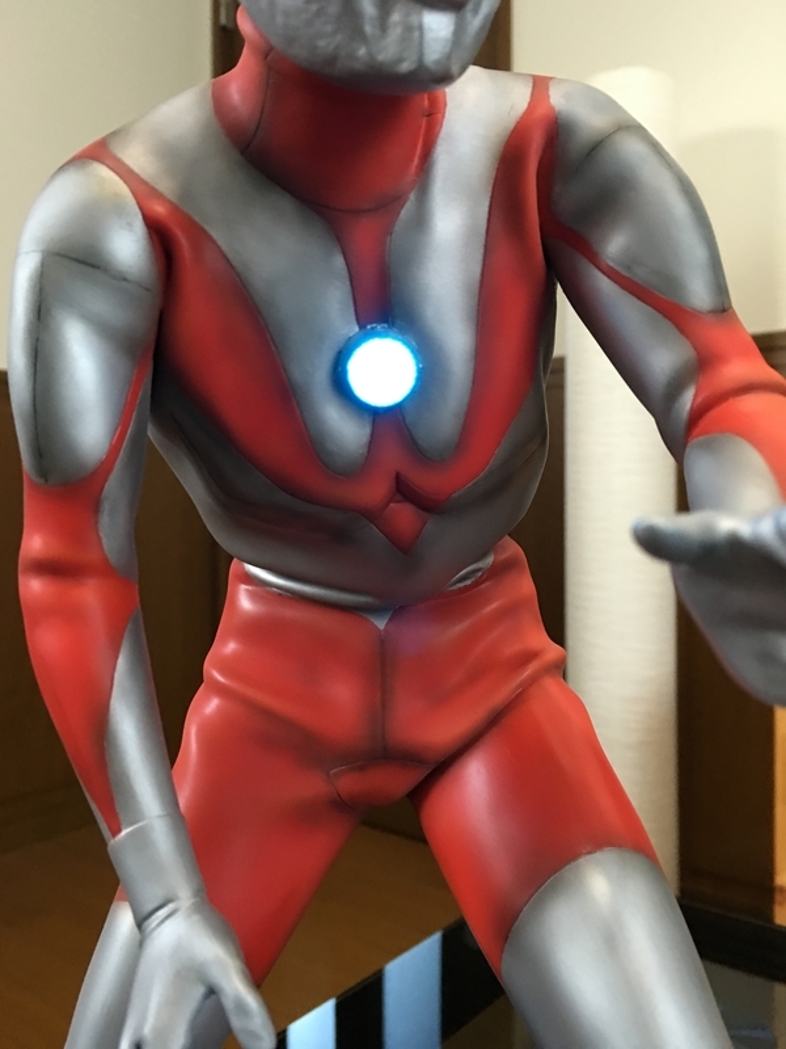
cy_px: 524
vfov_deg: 61.7
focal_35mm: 29
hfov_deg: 48.2
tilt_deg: -1.5
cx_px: 393
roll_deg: -0.6
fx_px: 878
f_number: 2.2
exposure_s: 1/15
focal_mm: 4.15
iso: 80
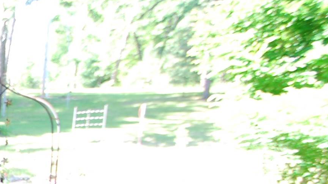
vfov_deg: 18.8
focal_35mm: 56
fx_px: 487
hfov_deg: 25.9
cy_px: 278
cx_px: -180
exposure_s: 1/50
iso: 200
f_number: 3.5
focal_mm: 10
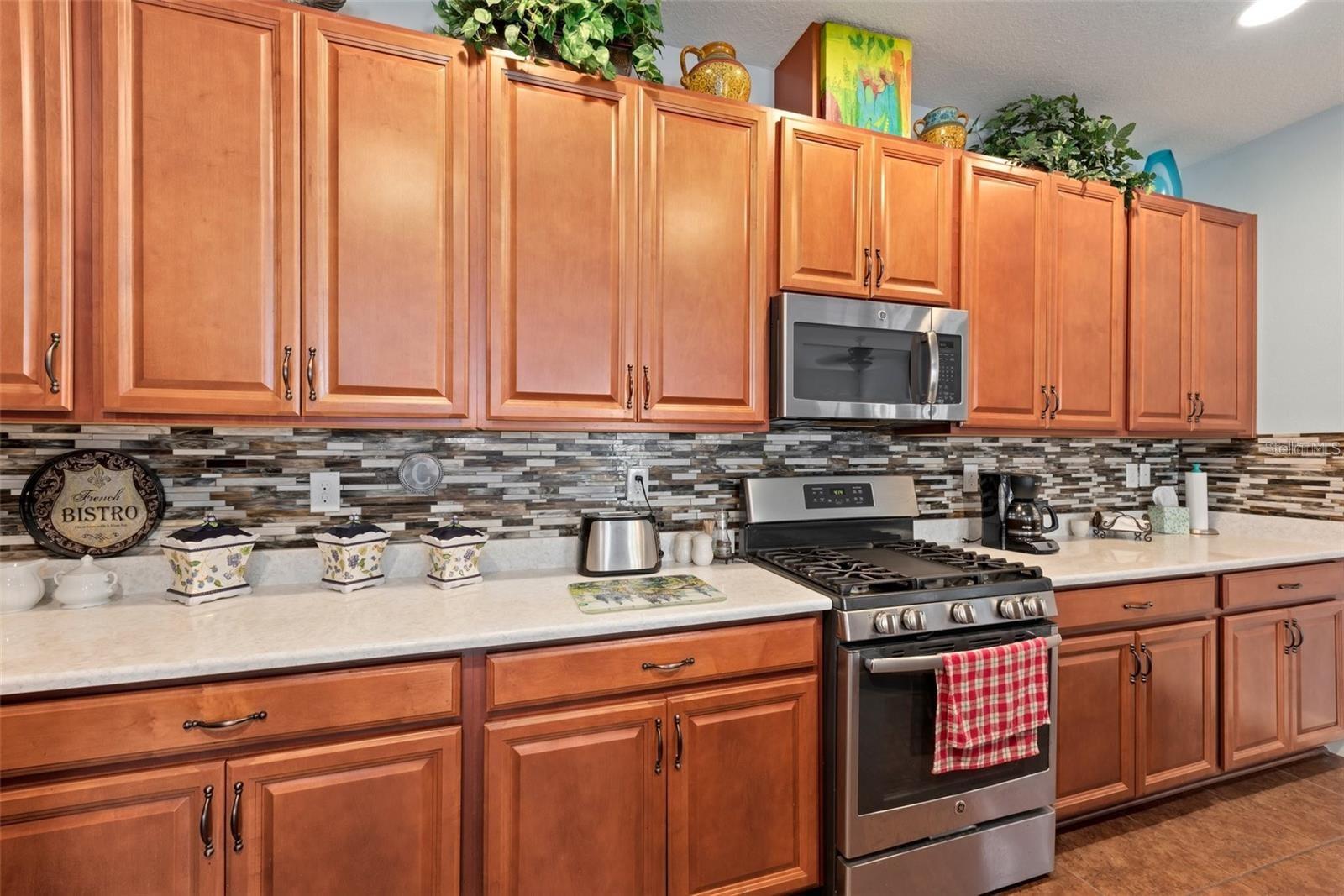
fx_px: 523
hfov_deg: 104.2
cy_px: 448
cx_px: 672
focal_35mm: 14
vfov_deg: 81.2
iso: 400
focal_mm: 14
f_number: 8
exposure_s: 1.6
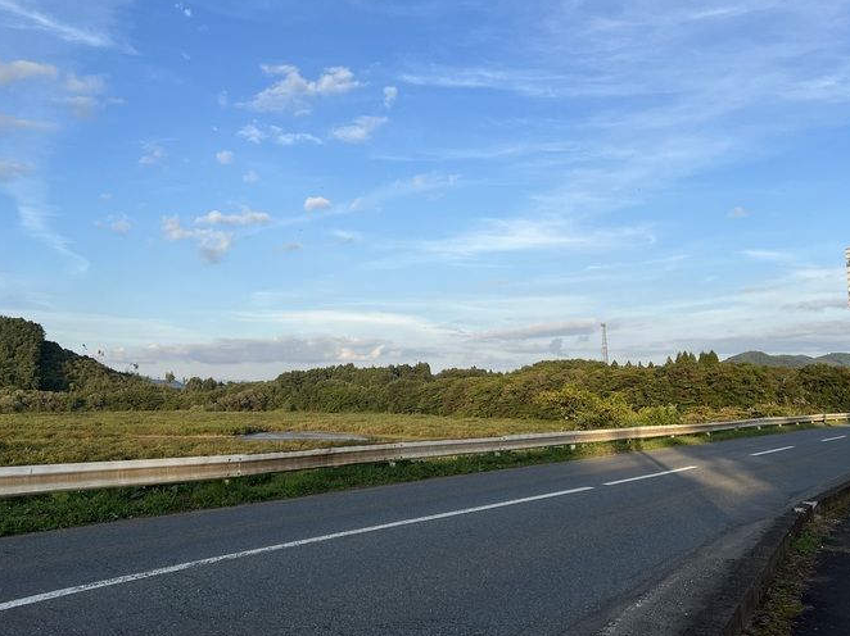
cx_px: 415
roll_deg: -0.6
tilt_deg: +8.6
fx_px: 785
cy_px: 283
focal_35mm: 32
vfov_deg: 44.1
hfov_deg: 56.8
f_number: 1.5
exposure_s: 1/2571
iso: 50
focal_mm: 5.7
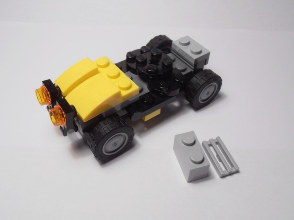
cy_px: 110
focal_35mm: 37
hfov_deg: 50.1
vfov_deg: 38.7
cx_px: 147
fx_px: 314
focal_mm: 6.61
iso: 80
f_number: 3.9
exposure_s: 1/60
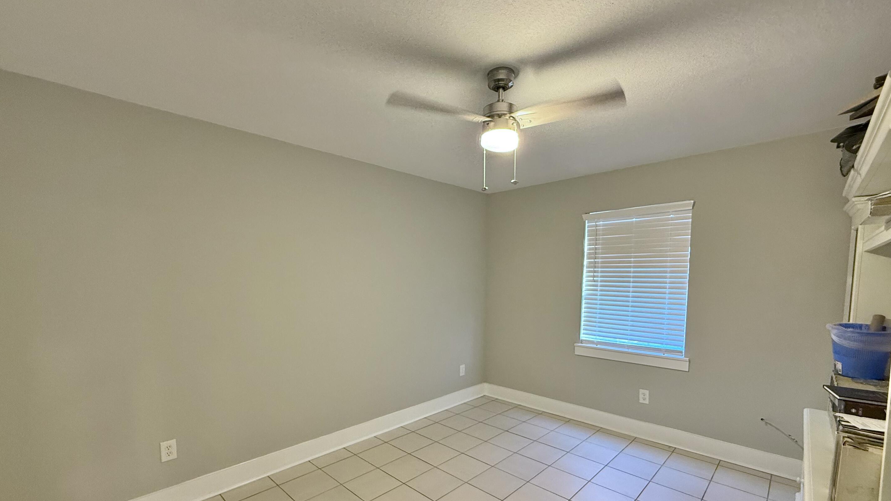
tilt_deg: -3.8
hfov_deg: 99.4
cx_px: 450
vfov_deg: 66.2
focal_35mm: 16
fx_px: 378
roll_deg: -0.1
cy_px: 308
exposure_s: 1/60
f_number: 2.2
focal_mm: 2.22
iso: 400
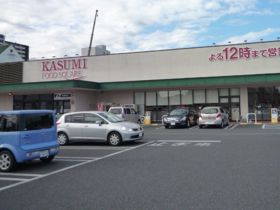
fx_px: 291
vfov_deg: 39.5
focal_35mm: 36
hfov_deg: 50.2
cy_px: 87
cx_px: 192
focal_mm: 4.4
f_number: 4
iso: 160
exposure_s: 1/640
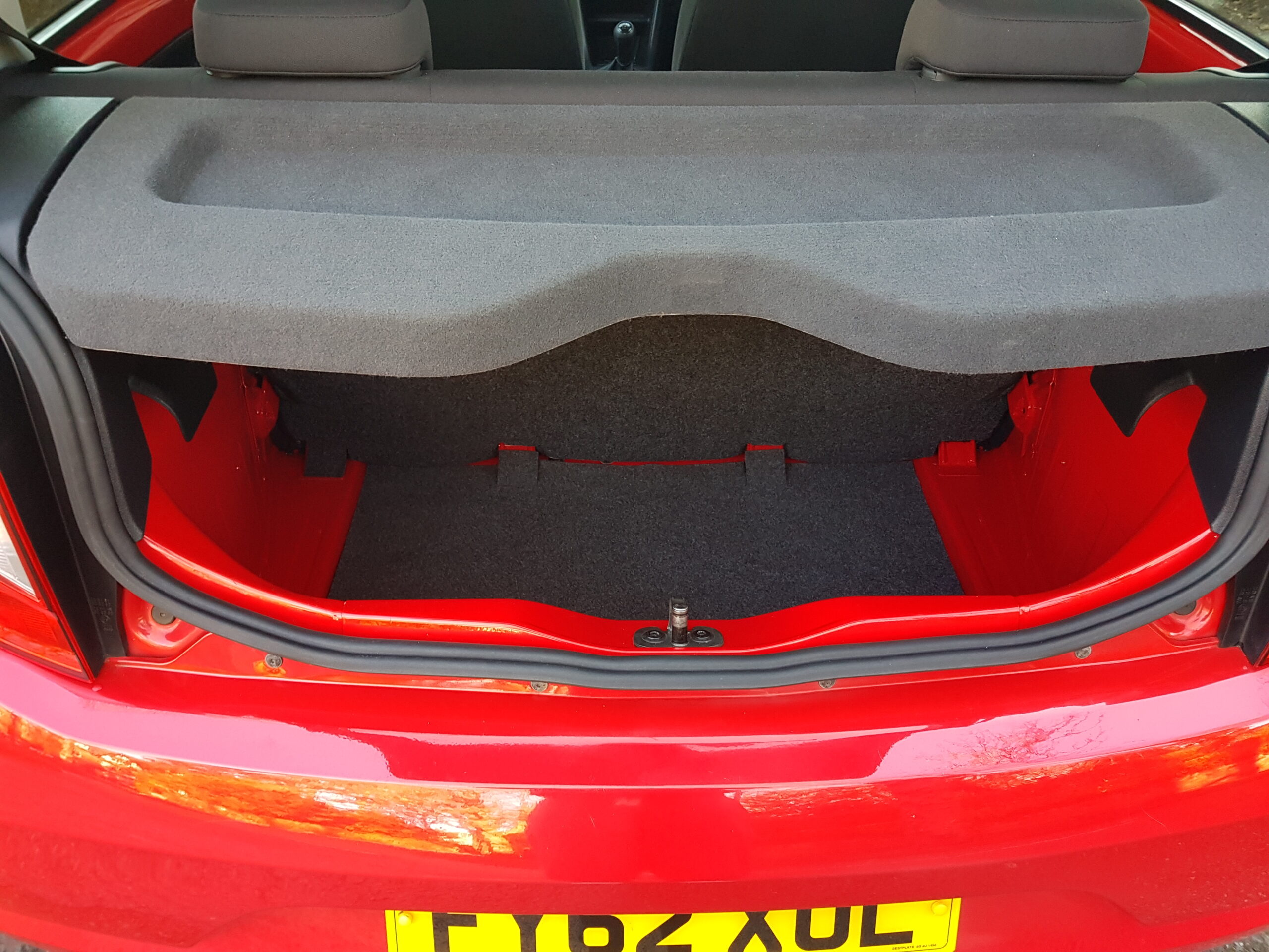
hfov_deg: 67.3
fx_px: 953
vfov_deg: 53.1
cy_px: 476
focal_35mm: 26
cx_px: 634
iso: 160
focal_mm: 4.2
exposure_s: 1/60
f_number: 1.7
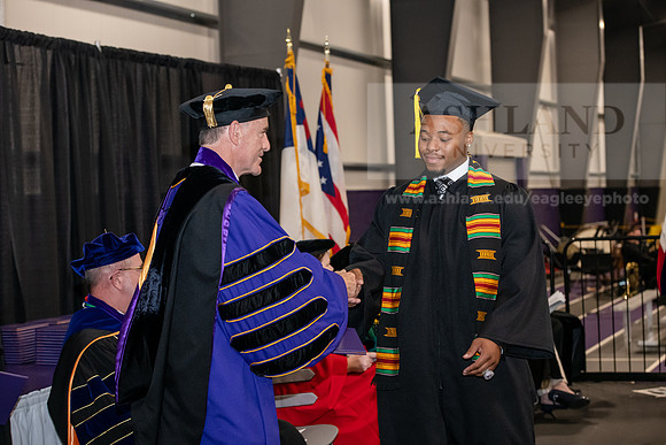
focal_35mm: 70
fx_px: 1295
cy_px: 222
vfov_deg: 19.5
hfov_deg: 28.8
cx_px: 333
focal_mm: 70
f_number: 5
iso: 2500
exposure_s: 1/200
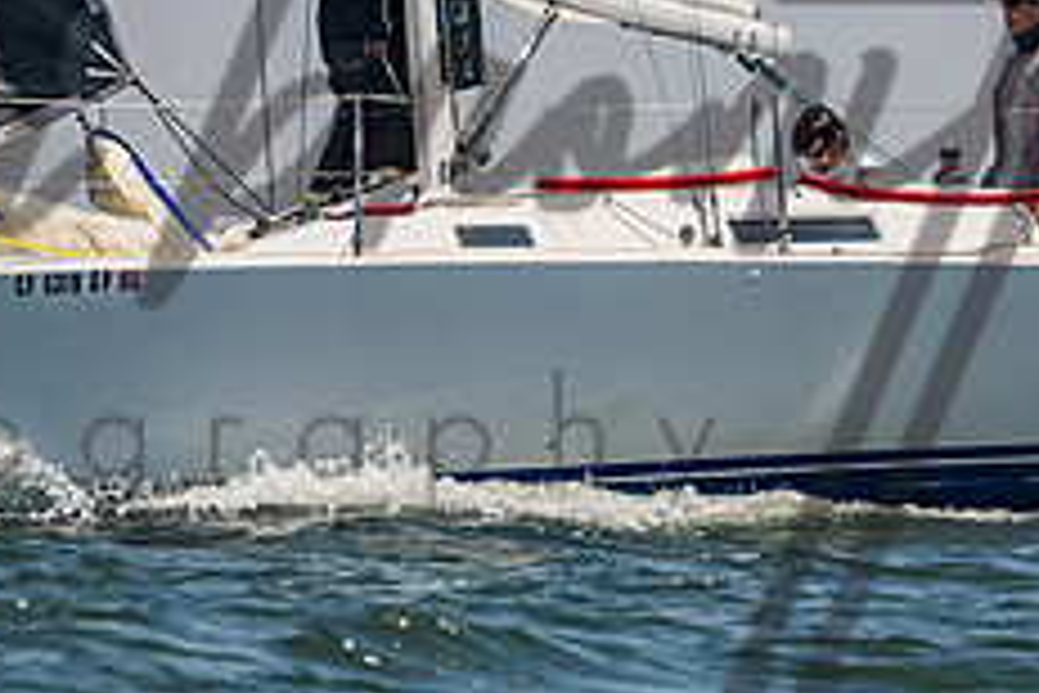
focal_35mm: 769
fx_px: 22192
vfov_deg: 1.8
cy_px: 101
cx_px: 517
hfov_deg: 2.7
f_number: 8
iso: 400
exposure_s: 1/3200
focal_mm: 300
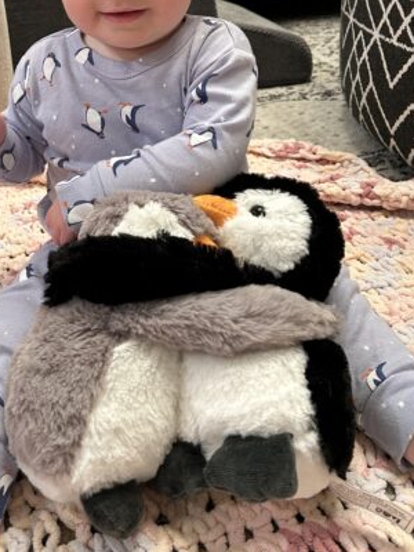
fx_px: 622
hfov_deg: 36.4
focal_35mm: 39
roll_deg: +4.9
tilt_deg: -20.4
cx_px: 137
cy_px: 141
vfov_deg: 46.2
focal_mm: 5.7
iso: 250
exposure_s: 1/60
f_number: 1.5
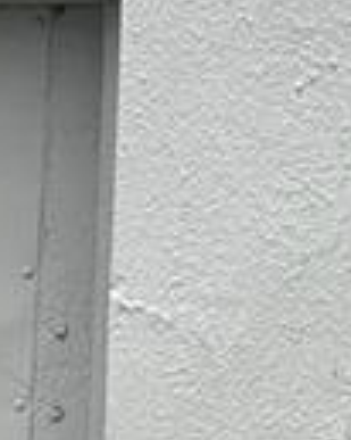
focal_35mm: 372
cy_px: -634
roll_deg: -0.3
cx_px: 665
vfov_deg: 5.0
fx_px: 4836
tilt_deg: +10.3
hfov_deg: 4.1
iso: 20
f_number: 2.2
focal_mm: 7.5
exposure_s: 1/589
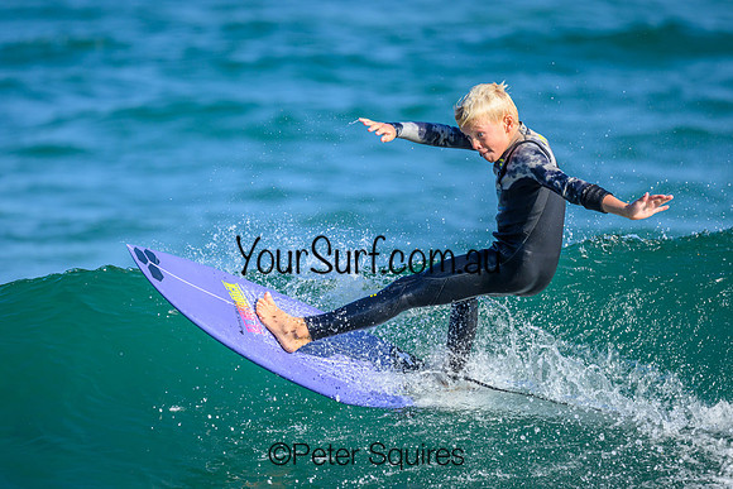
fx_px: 16292
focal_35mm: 800
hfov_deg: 2.6
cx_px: 366
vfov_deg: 1.7
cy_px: 244
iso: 560
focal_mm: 800
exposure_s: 1/2000
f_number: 6.3
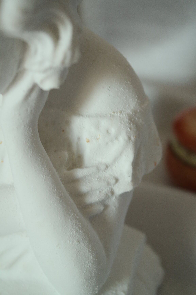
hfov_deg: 17.7
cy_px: 148
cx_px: 98
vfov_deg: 26.3
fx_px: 629
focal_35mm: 77
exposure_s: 1/30
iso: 400
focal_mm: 50
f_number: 5.6
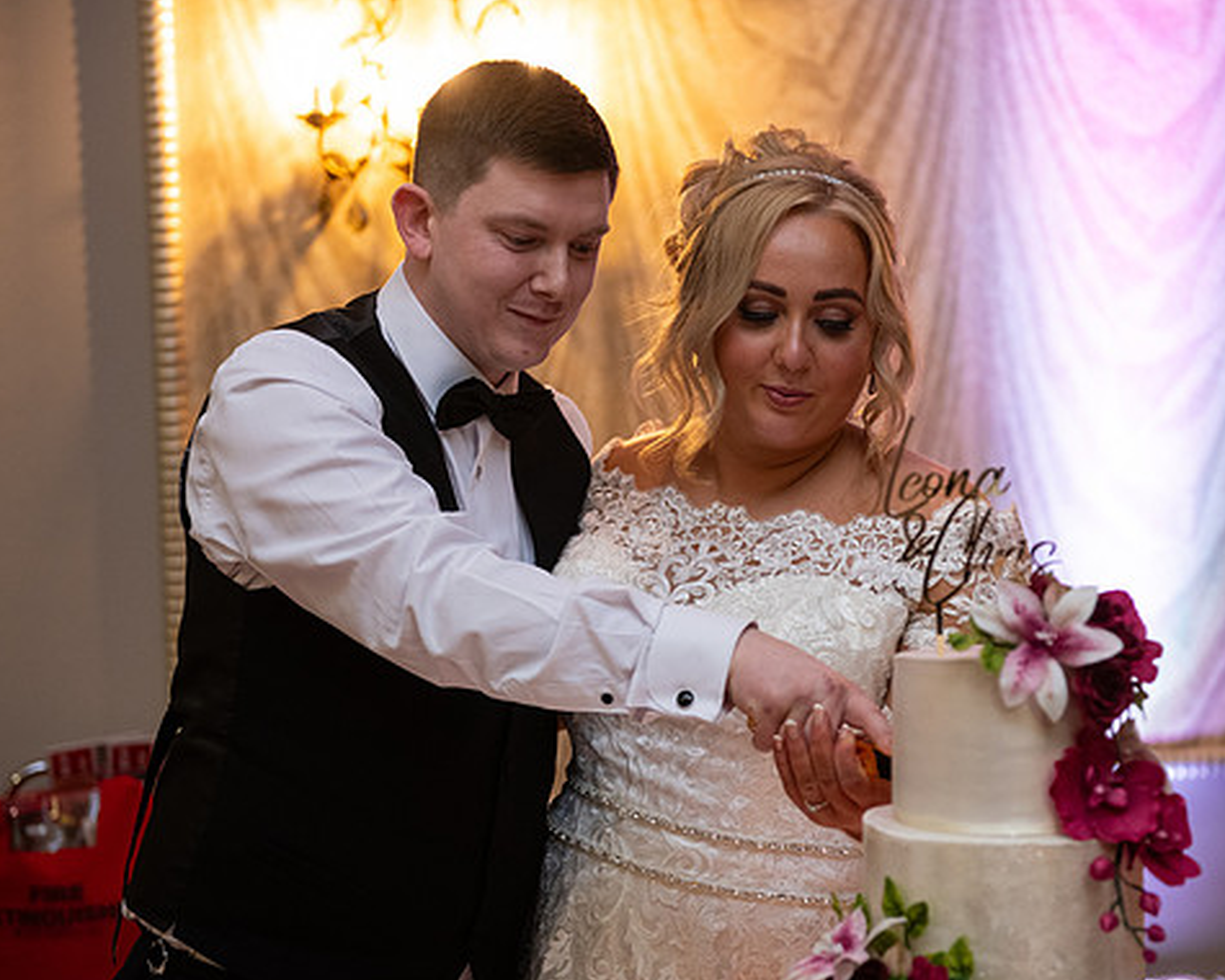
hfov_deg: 26.7
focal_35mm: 71
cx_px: 707
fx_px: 2574
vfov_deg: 21.6
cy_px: 496
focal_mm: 62
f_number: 3.5
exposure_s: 1/160
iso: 1250
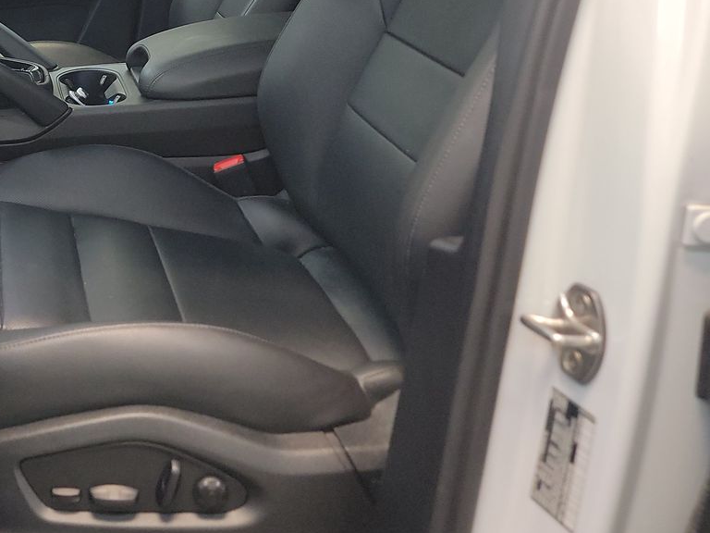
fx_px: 1026
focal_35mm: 50
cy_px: 18
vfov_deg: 27.6
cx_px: 44
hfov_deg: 35.5
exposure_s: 1/59
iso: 406
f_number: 1.8
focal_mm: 6.7
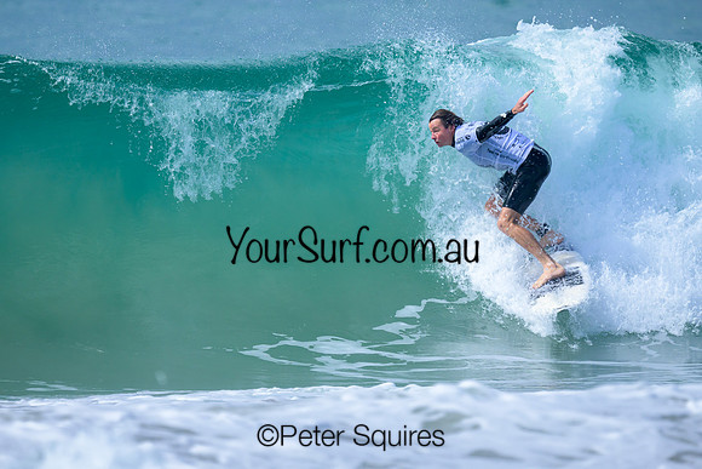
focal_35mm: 1100
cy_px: 186
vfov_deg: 1.3
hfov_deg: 1.9
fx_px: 21451
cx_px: 348
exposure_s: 1/2000
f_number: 6.3
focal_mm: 800
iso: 360
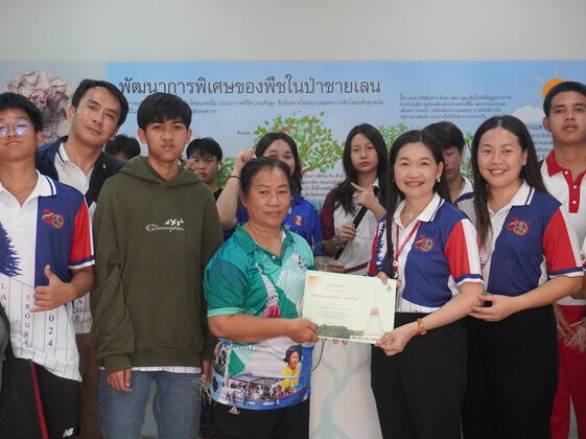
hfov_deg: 34.4
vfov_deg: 26.1
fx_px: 947
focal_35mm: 56
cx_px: 292
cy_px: 218
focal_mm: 34
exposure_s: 1/160
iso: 2500
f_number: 5
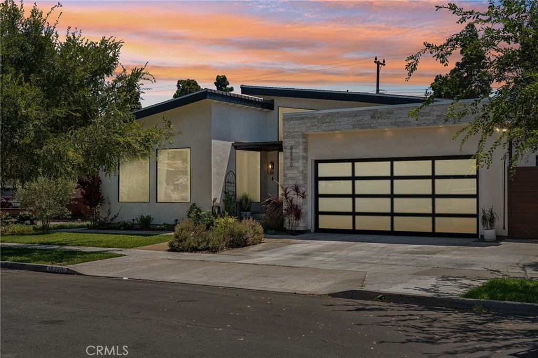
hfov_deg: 43.6
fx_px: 672
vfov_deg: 29.8
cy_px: 179
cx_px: 269
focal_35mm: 45
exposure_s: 1/400
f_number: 8
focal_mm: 45
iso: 100
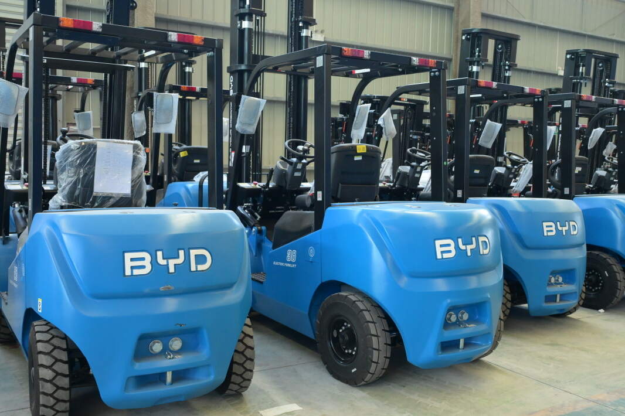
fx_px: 625
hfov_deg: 53.1
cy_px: 208
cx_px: 312
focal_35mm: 36
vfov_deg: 36.9
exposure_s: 1/320
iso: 3200
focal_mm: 24
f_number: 4
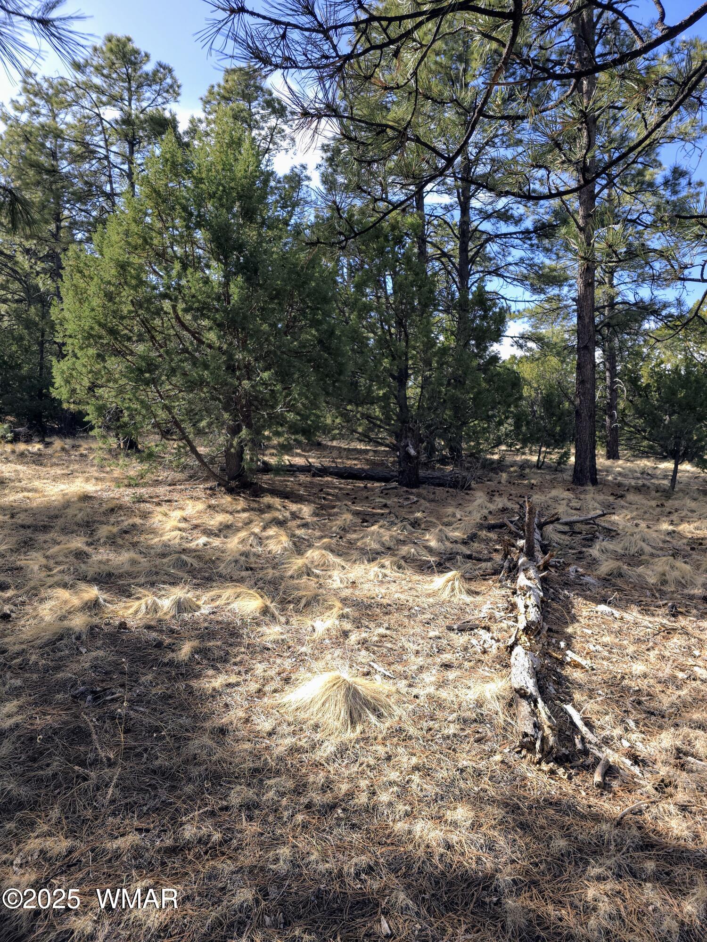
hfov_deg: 58.9
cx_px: 354
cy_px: 471
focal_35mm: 23
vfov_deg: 73.9
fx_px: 626
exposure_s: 1/151
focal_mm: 6.3
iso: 12
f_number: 1.7
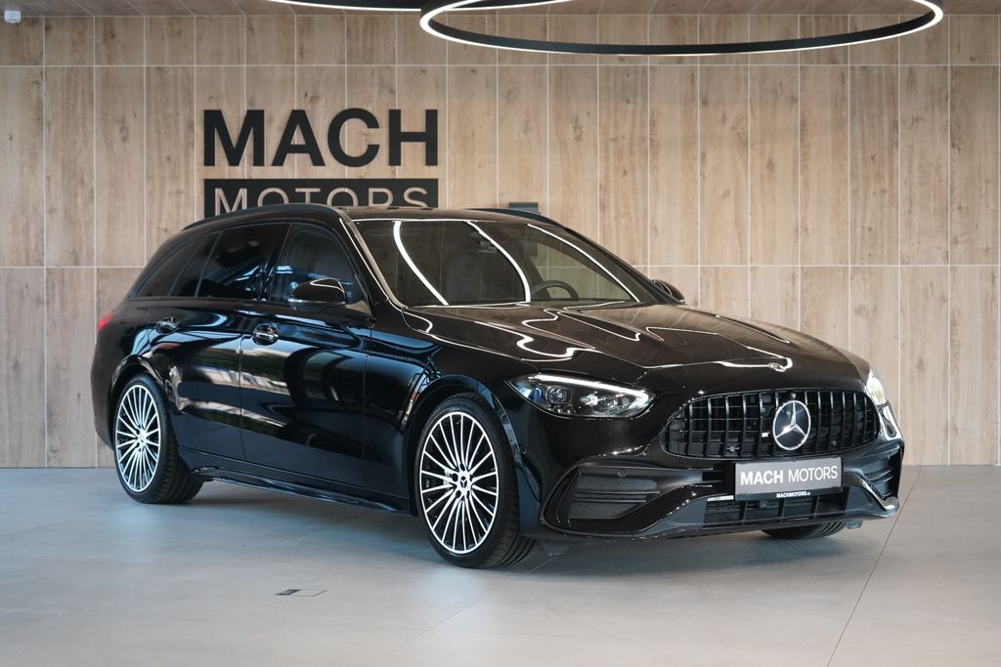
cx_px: 500
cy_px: 334
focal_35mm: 68
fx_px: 1891
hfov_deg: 29.7
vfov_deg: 20.0
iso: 5000
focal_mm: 68
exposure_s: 1/160
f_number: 5.6
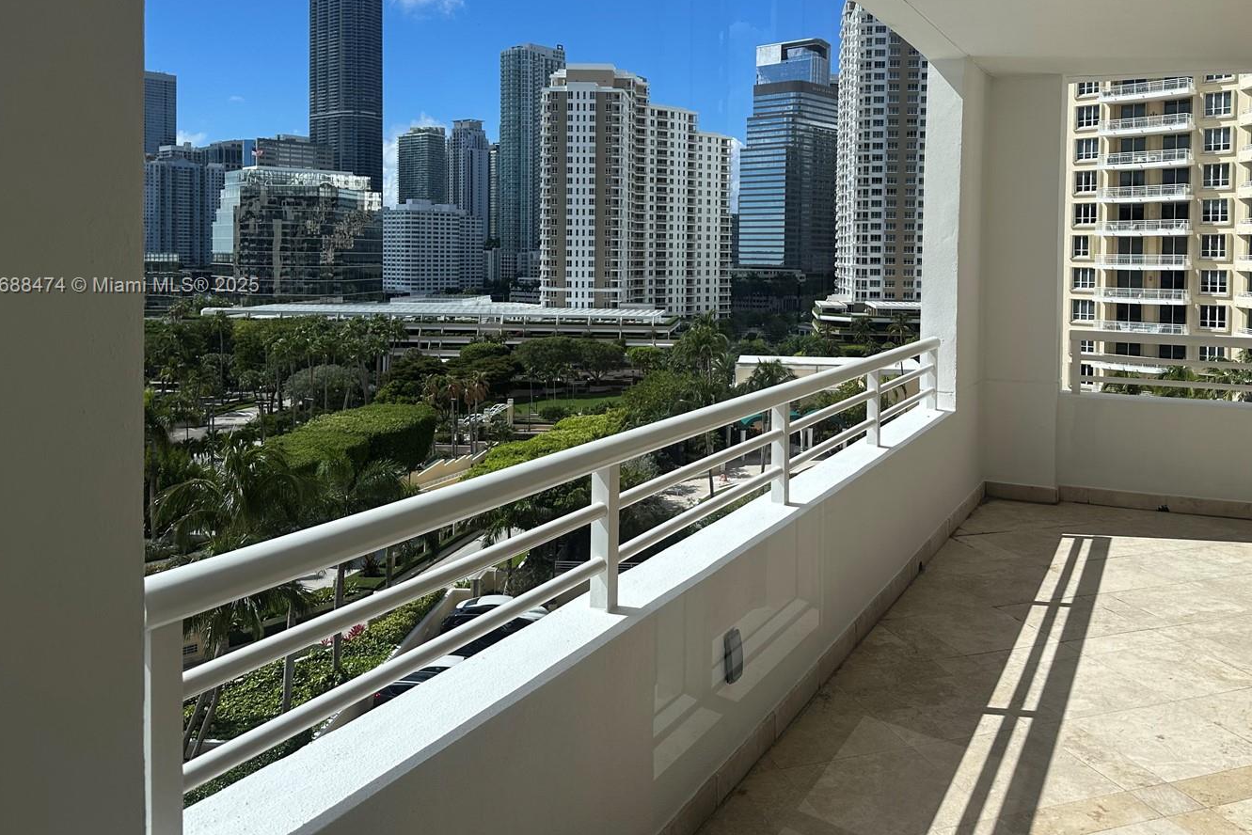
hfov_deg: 61.7
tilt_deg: -1.1
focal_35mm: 30
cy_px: 287
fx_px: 1043
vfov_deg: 43.1
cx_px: 711
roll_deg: -0.5
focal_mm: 6.86
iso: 80
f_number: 1.78
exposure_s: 1/3356
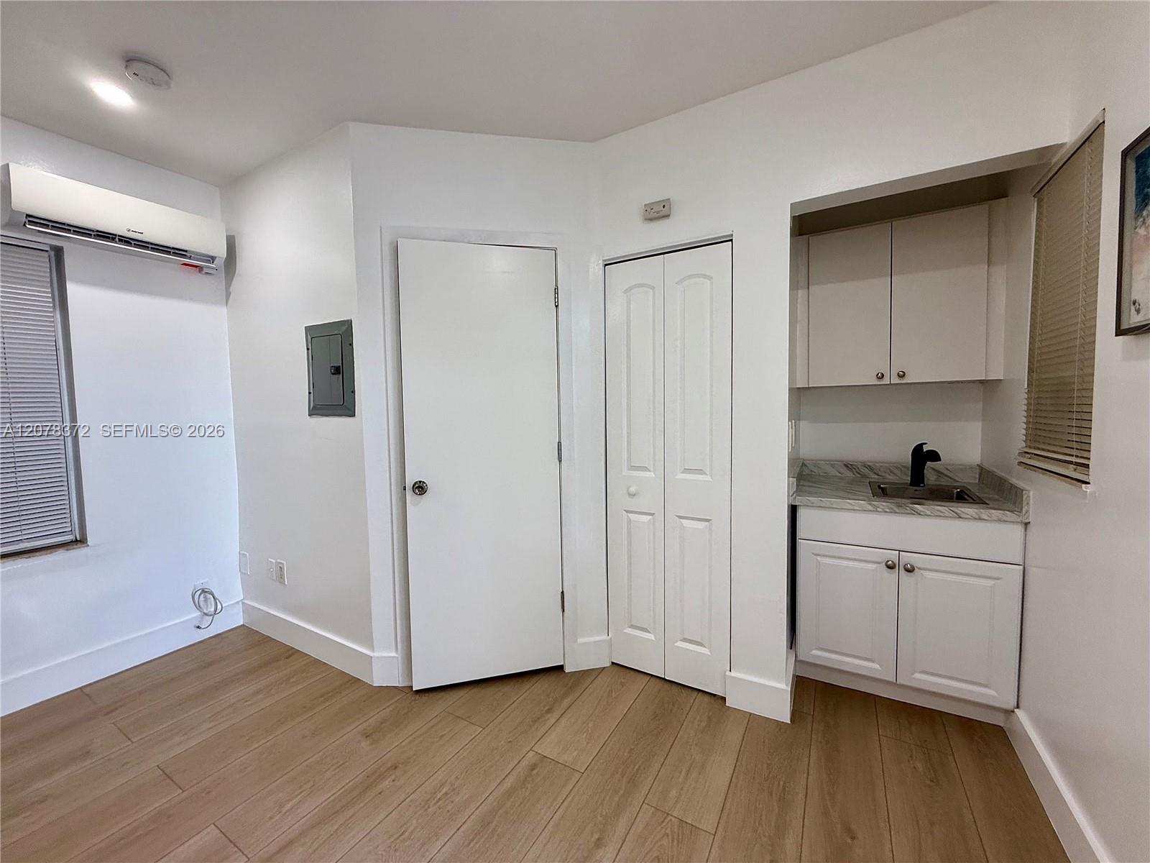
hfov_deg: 102.1
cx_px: 575
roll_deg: +0.3
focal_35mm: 14
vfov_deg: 85.7
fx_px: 465
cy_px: 432
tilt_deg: -3.0
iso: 125
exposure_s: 1/120
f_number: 2.2
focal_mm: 2.22
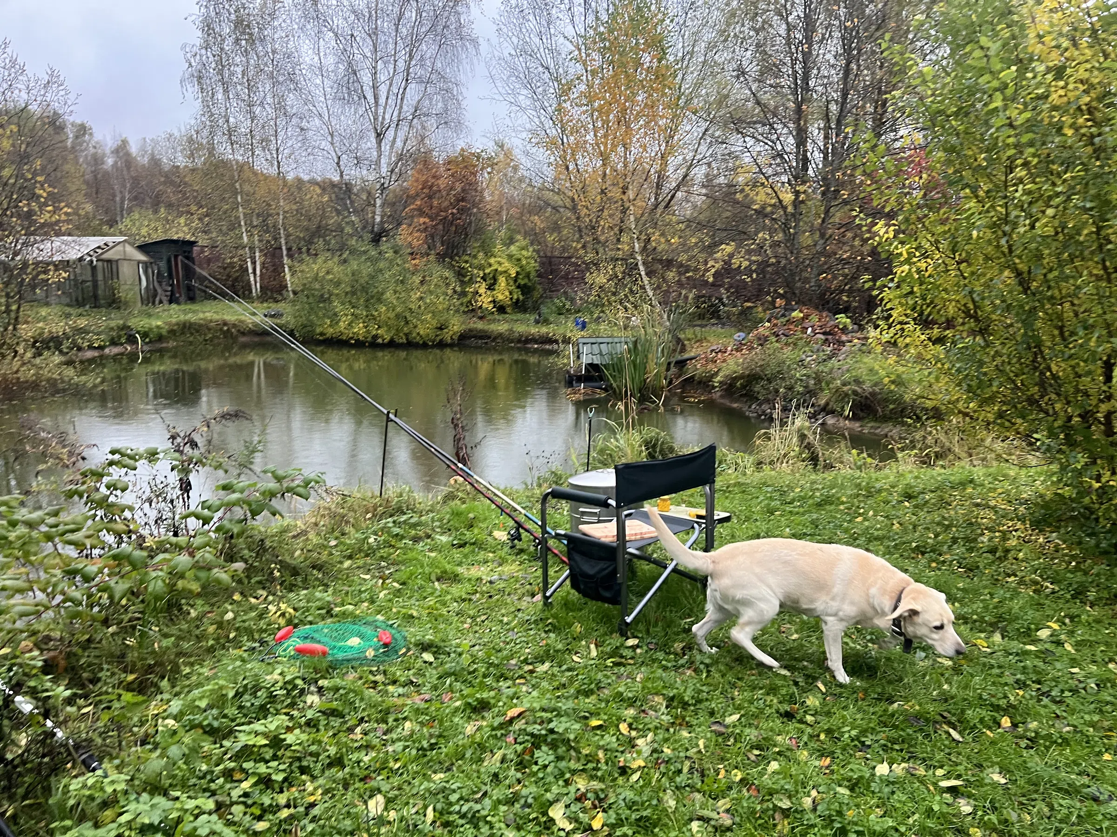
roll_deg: -1.3
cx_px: 558
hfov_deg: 67.3
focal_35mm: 26
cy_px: 418
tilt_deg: -10.1
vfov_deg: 53.1
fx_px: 839
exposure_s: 1/60
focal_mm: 5.7
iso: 160
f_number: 1.5
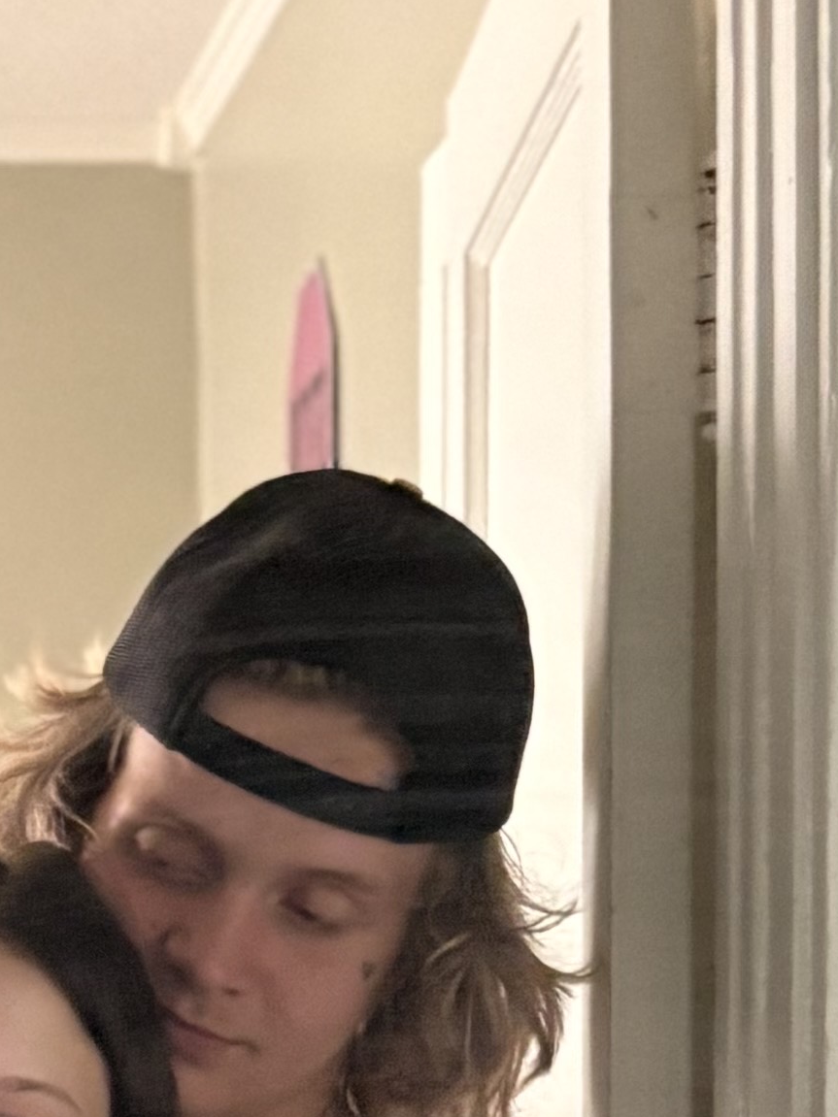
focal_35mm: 129
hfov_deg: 11.3
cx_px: -115
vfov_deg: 14.7
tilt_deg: -4.7
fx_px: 4165
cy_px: 1399
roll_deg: +0.9
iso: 1000
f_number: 1.6
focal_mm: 5.96
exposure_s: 1/24
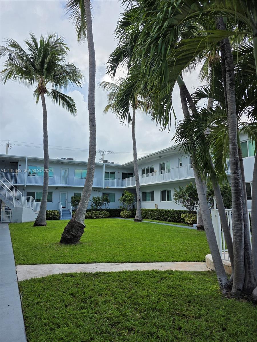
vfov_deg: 73.9
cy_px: 171
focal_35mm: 23
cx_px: 128
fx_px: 228
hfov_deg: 58.9
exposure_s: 1/3160
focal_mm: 6.3
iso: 80
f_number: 1.7
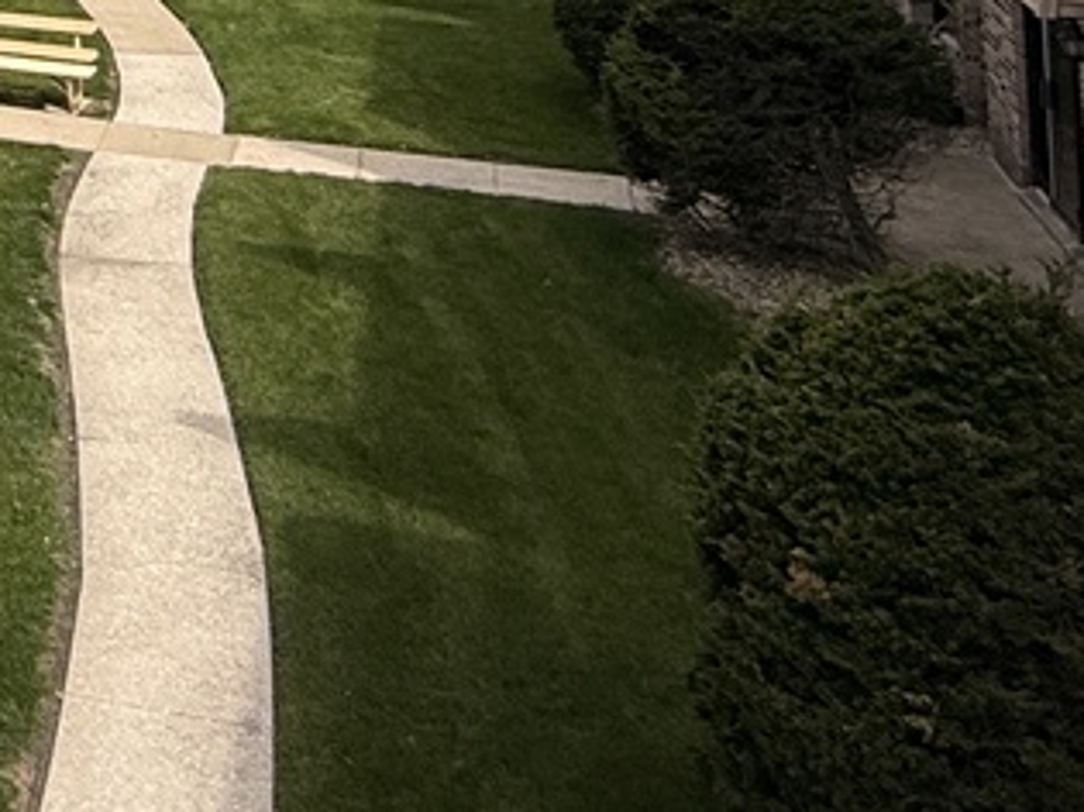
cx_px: -685
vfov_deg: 19.3
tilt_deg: +0.9
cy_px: -482
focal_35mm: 64
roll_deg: +2.1
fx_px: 2003
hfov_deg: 22.6
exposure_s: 1/2320
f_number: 2.2
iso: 50
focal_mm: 2.22
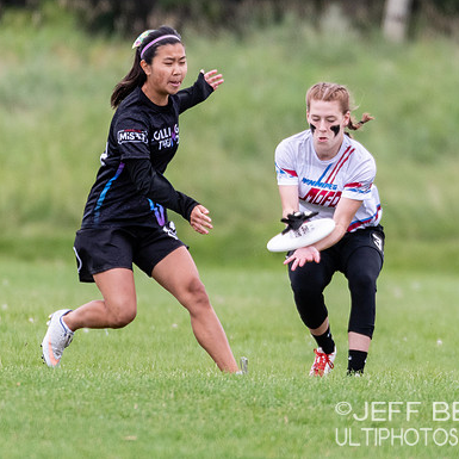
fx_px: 18407
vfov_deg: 1.4
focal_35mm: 1227
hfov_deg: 1.4
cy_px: 203
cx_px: 359
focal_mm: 400
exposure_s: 1/1000
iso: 720
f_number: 4
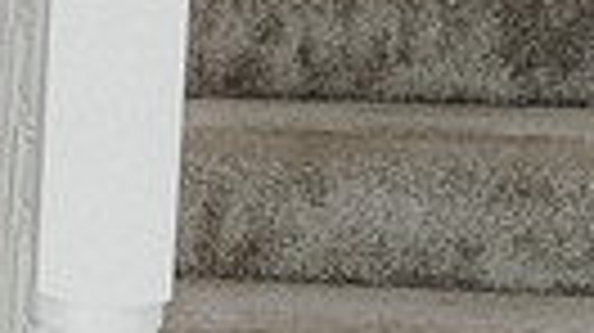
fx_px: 2109
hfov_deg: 13.5
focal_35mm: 134
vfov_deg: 9.0
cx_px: -639
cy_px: 128
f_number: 3.5
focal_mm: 29
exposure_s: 1/160
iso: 125
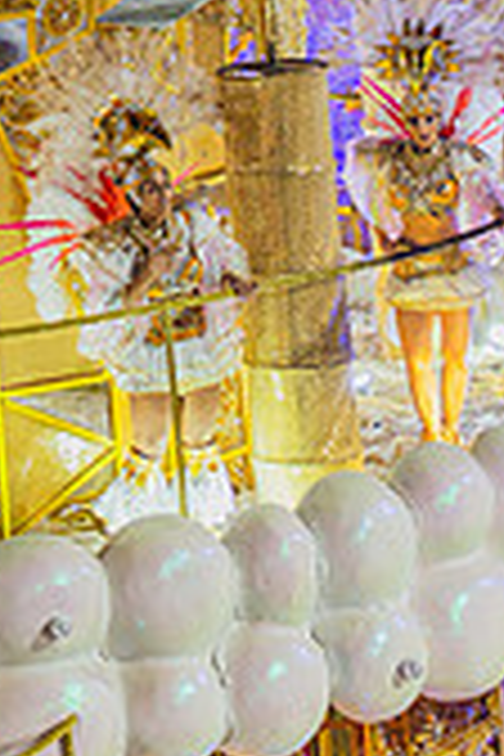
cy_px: -58
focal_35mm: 246
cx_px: -81
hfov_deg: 5.6
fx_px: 5166
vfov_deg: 8.3
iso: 1600
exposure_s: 1/320
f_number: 5
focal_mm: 92
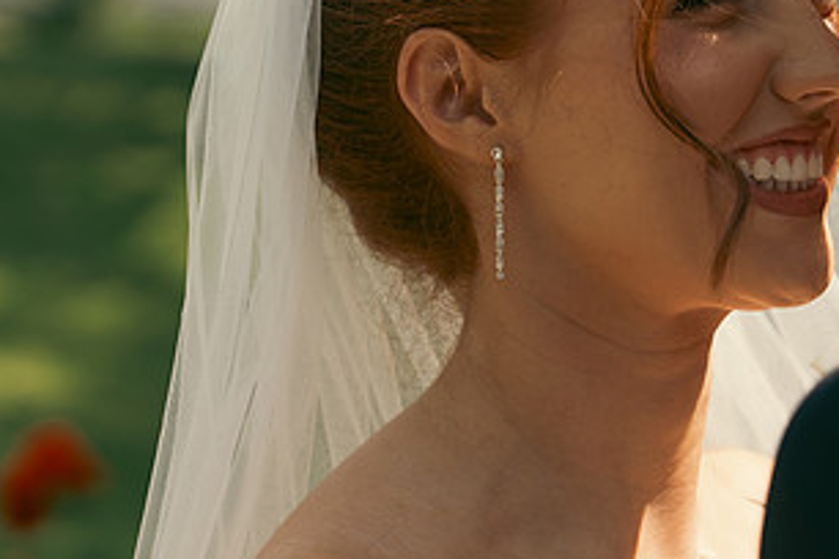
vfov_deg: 6.9
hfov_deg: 10.3
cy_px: 141
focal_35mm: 199
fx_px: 4637
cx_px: 746
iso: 200
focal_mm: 70
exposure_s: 1/1600
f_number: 3.5
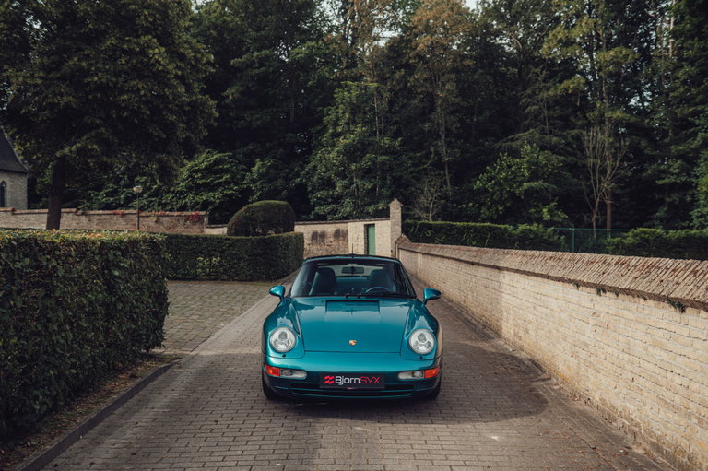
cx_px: 354
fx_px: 688
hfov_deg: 54.5
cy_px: 236
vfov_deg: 37.8
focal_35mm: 35
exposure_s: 1/400
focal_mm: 35
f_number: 4.5
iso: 200
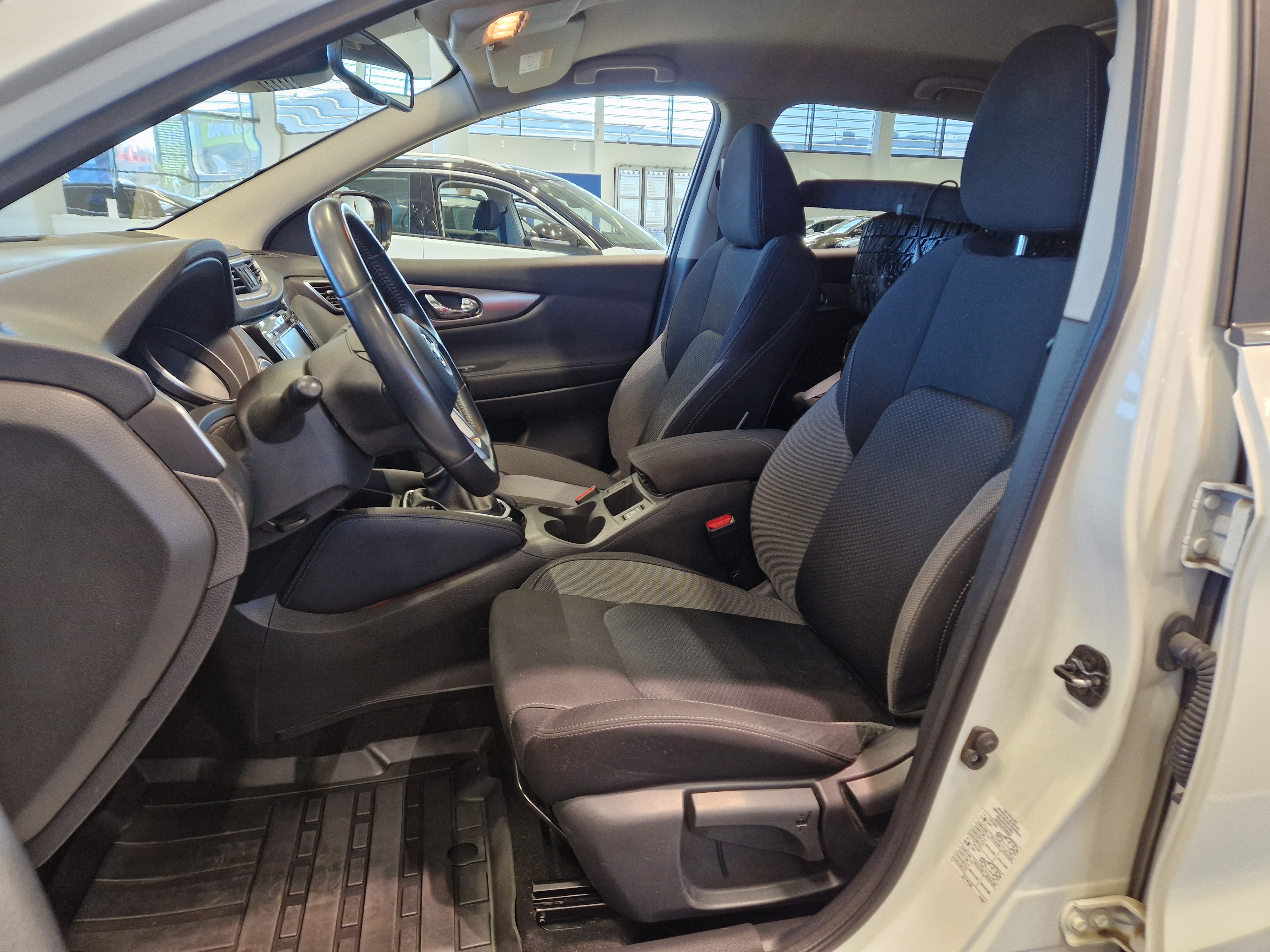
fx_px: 844
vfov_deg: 58.9
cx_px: 635
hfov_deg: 73.9
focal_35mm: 23
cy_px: 476
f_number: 1.8
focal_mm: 5.4
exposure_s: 1/100
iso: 200
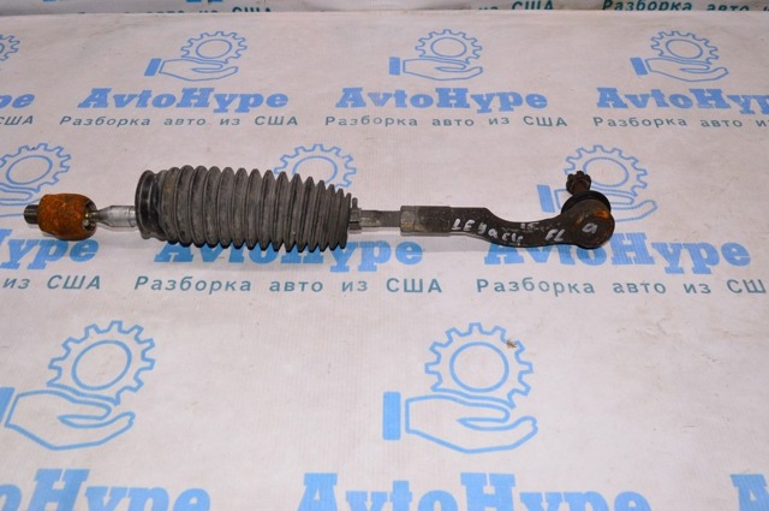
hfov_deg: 62.0
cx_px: 384
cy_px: 256
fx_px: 640
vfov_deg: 43.5
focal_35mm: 30
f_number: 8
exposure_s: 1/200
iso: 1600
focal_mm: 20
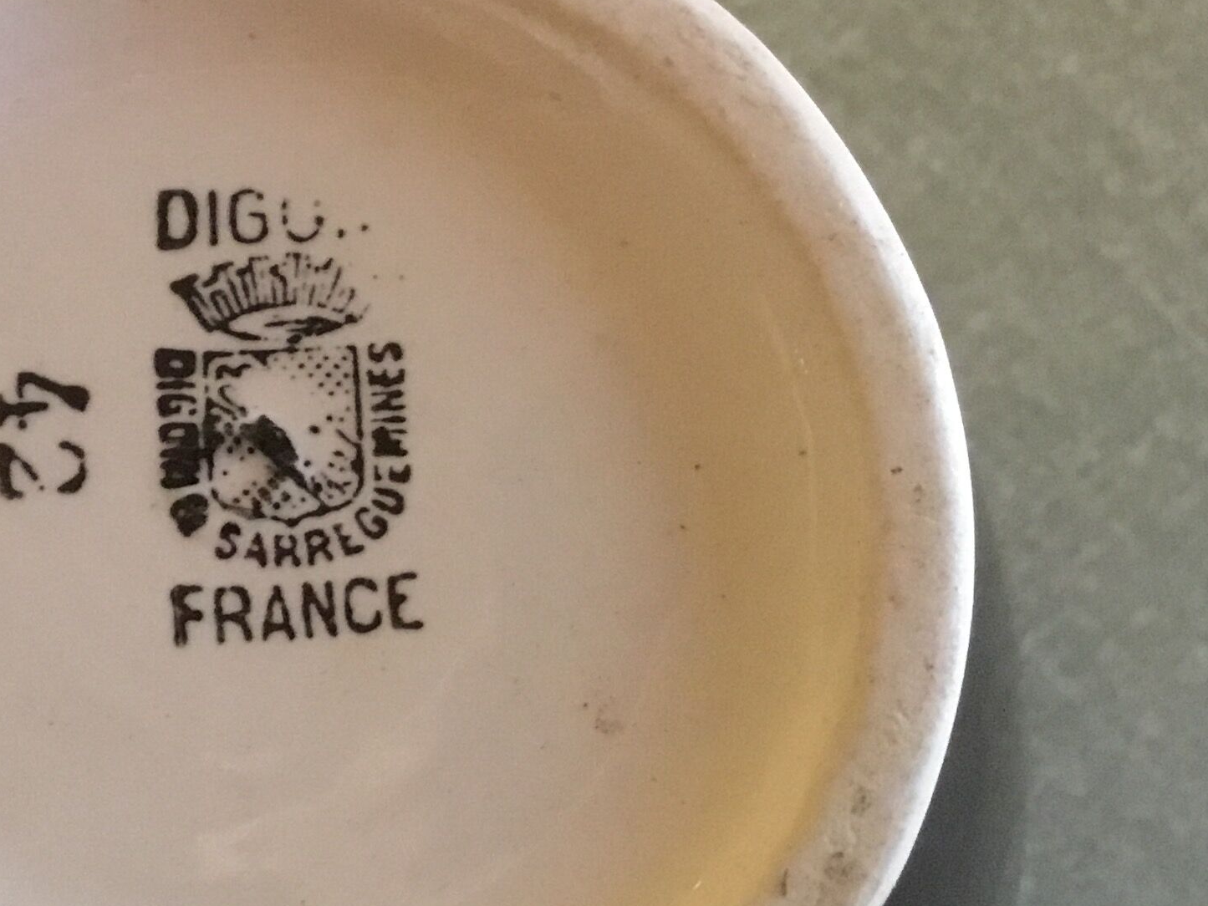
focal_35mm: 70
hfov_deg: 27.4
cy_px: 321
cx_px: 289
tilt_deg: -74.5
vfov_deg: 21.0
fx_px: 2443
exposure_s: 1/17
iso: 640
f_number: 2.4
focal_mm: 3.3
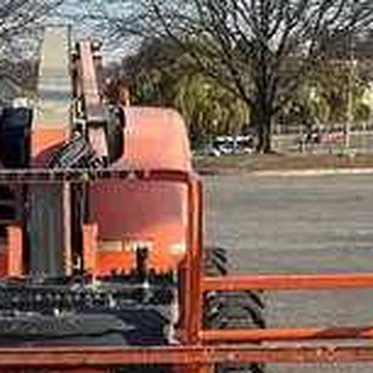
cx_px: 51
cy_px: 520
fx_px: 1341
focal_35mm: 110
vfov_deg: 14.9
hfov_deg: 15.7
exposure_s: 1/1437
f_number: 1.6
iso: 50
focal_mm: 5.96
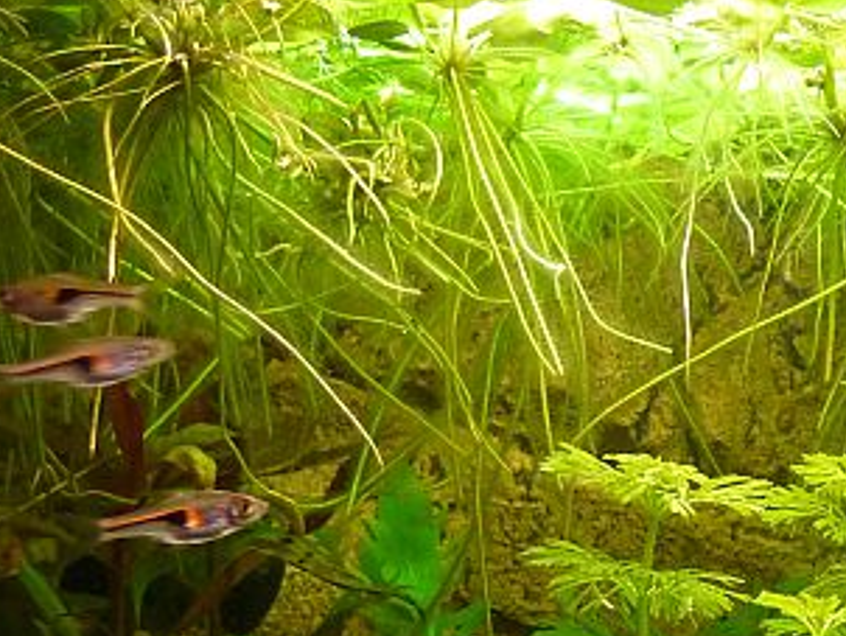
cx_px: 627
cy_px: 616
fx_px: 3106
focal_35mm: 127
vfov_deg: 11.6
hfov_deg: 15.4
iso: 400
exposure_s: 1/20
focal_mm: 7.9
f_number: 3.8
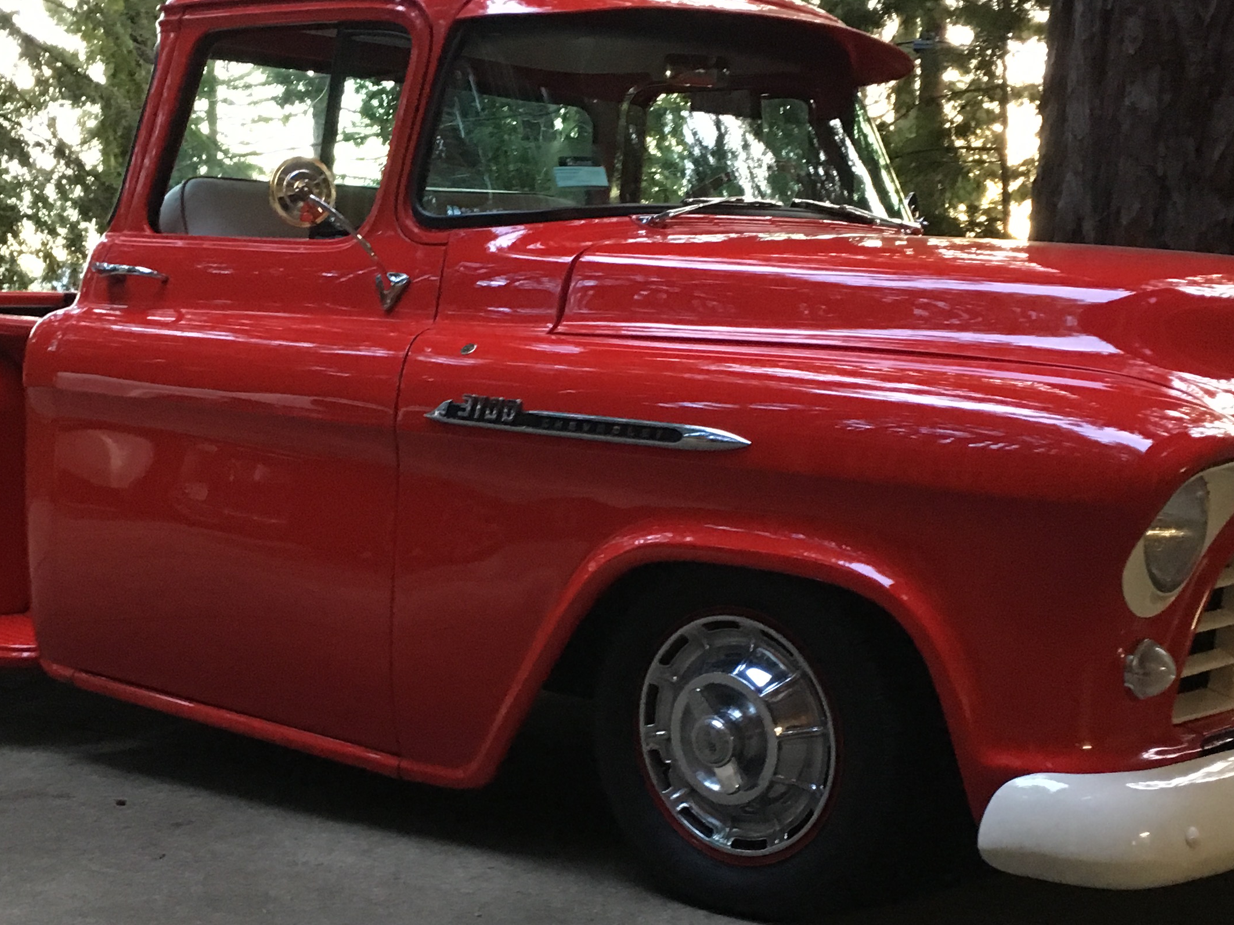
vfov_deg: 26.4
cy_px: 595
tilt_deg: -10.1
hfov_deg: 34.9
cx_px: 554
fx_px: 1960
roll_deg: -0.8
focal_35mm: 55
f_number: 2.2
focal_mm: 4.15
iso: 200
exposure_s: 1/20
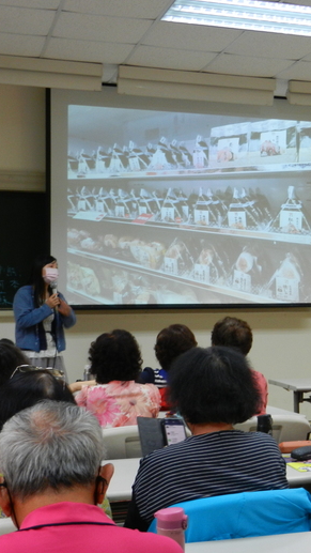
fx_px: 821
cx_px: 281
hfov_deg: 21.0
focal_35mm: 56
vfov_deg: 37.2
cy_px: 274
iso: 250
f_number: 4
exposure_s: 1/30
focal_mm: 6.9
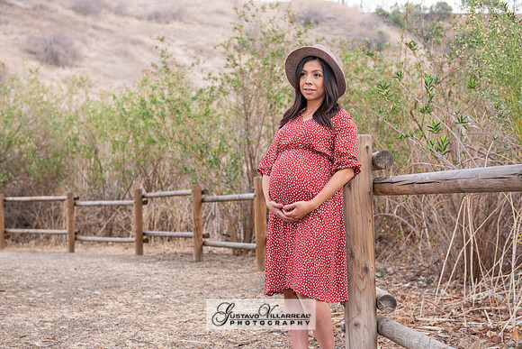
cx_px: 261
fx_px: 841
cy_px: 174
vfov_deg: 23.4
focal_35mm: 58
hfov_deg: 34.5
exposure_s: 1/125
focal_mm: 58
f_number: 5
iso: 500
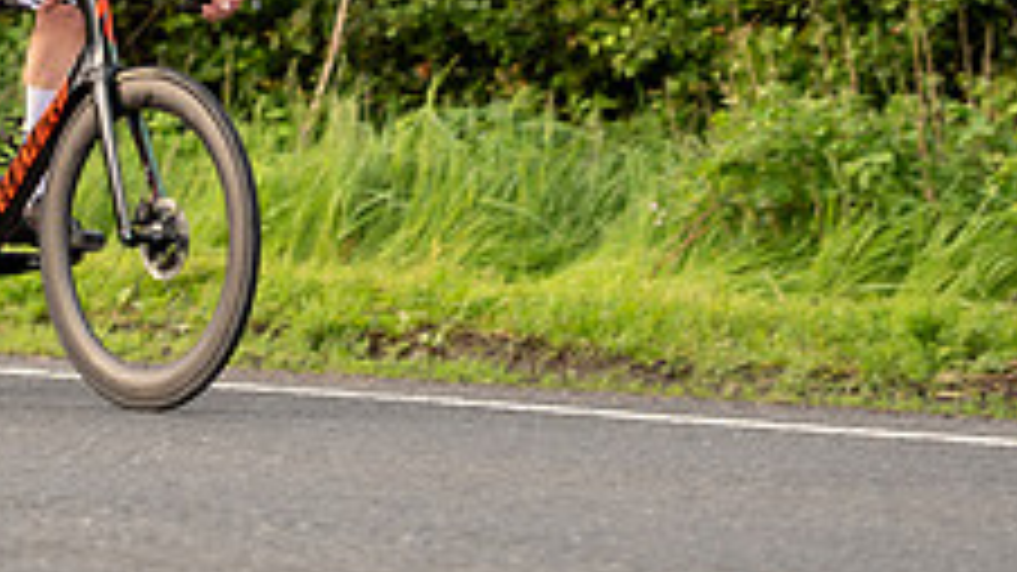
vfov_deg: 3.7
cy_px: -187
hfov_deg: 6.7
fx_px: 8708
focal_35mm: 323
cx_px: 86
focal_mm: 120
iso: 400
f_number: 3.2
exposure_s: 1/640
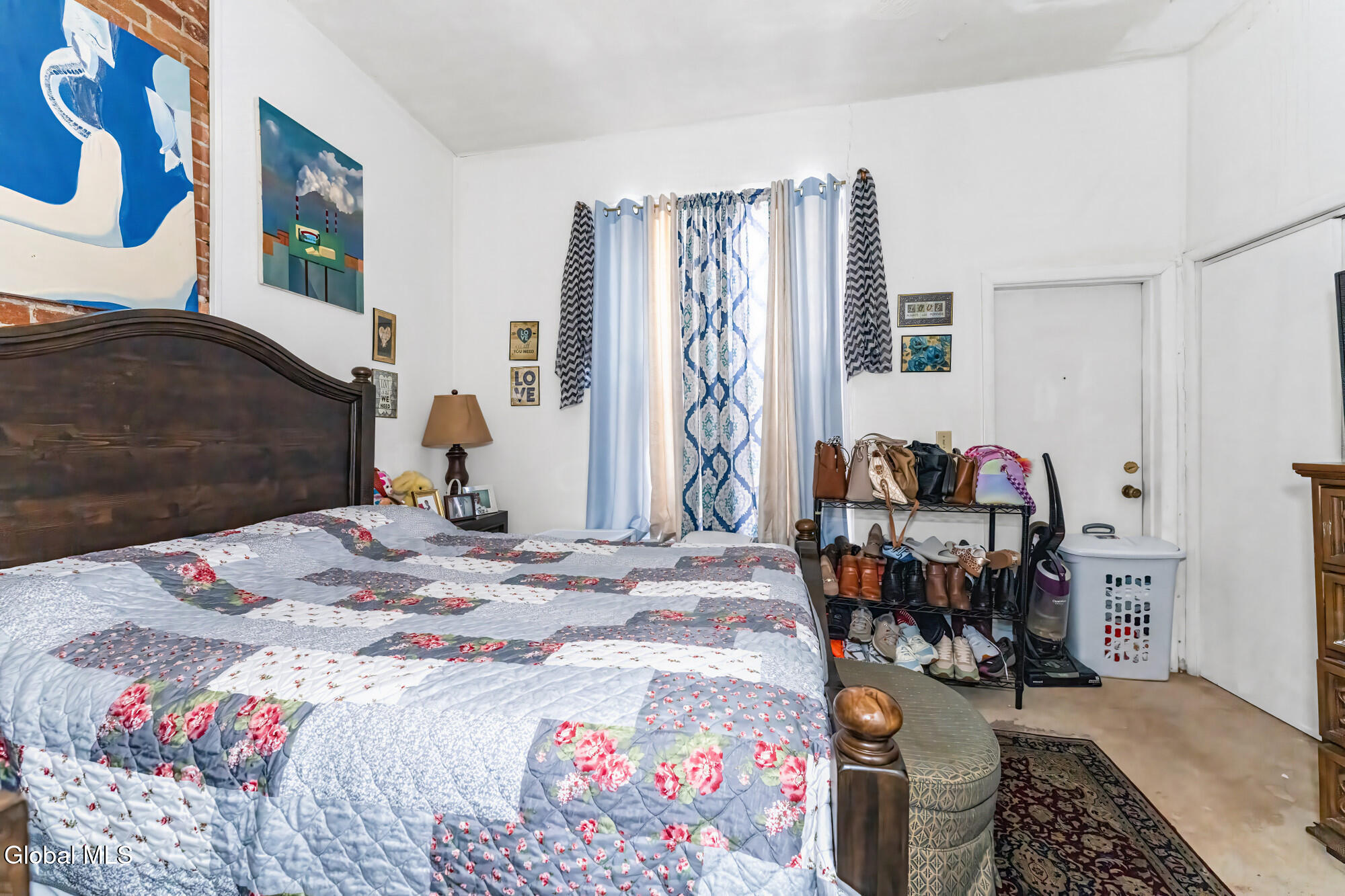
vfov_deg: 81.2
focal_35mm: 14
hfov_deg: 104.3
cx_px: 672
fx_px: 523
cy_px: 448
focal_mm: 14
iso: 6400
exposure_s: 1/60
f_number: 7.1
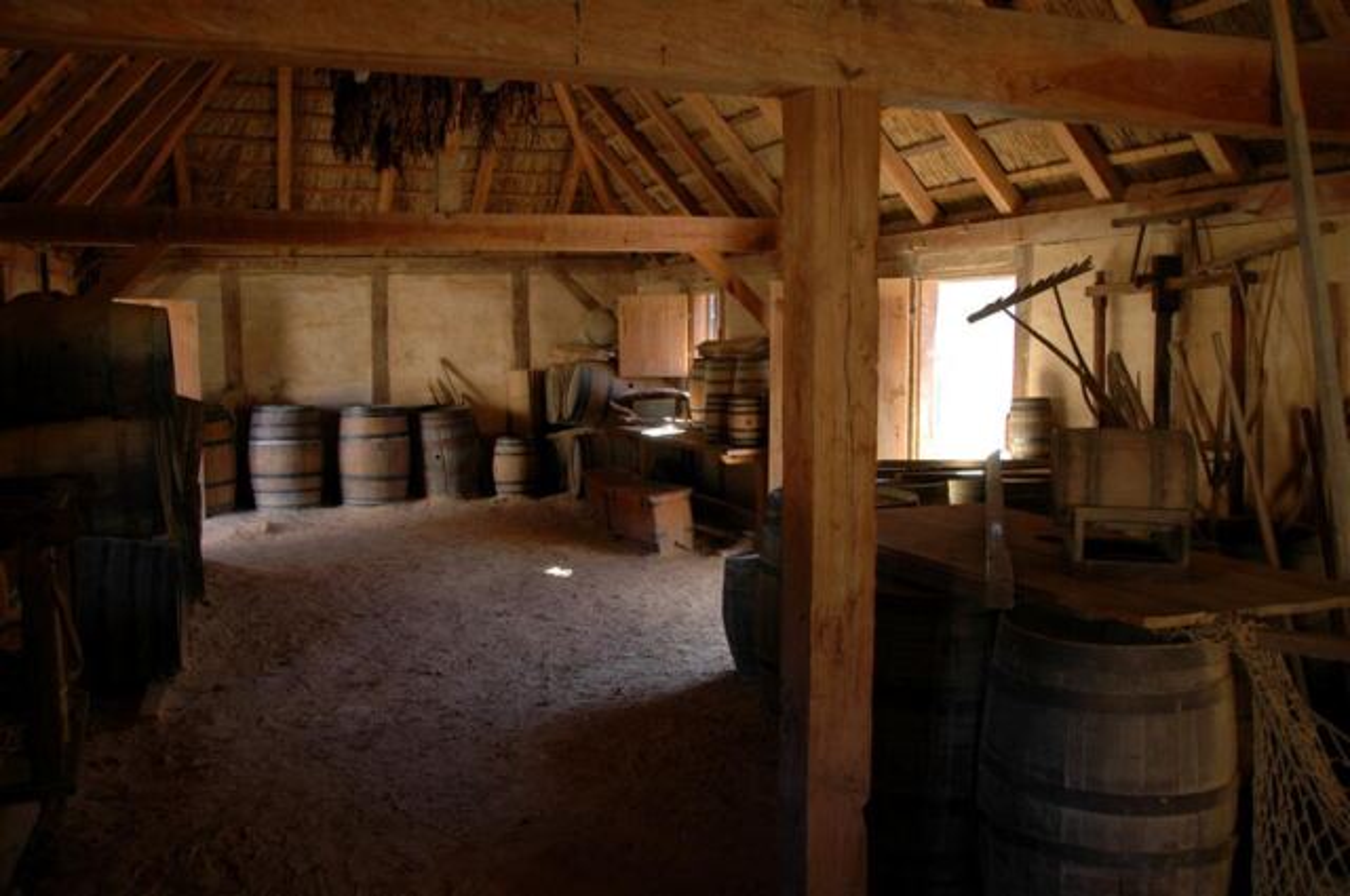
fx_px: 1124
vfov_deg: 43.5
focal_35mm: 30
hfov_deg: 62.0
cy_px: 448
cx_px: 675
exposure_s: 1/30
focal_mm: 20
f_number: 3.8
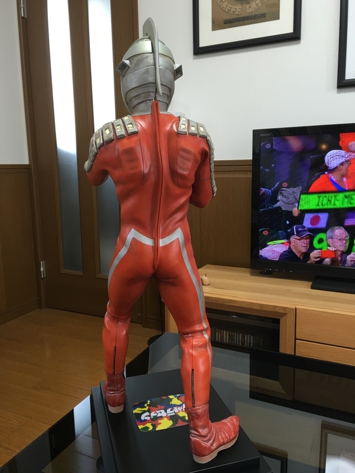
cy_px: 236
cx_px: 178
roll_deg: +1.3
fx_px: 397
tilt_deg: -8.4
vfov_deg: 61.7
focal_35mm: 29
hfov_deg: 48.2
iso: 25
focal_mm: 4.15
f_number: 2.2
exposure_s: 1/15
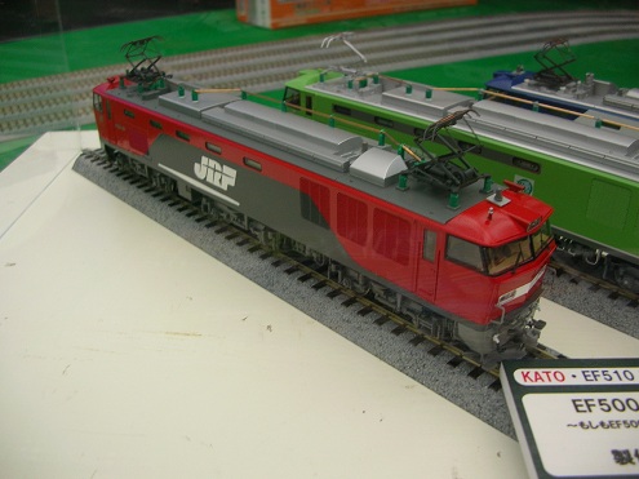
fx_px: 646
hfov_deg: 52.6
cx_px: 320
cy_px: 240
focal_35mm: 35
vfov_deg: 40.7
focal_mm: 5.8
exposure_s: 1/19.5
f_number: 2.8
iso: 50
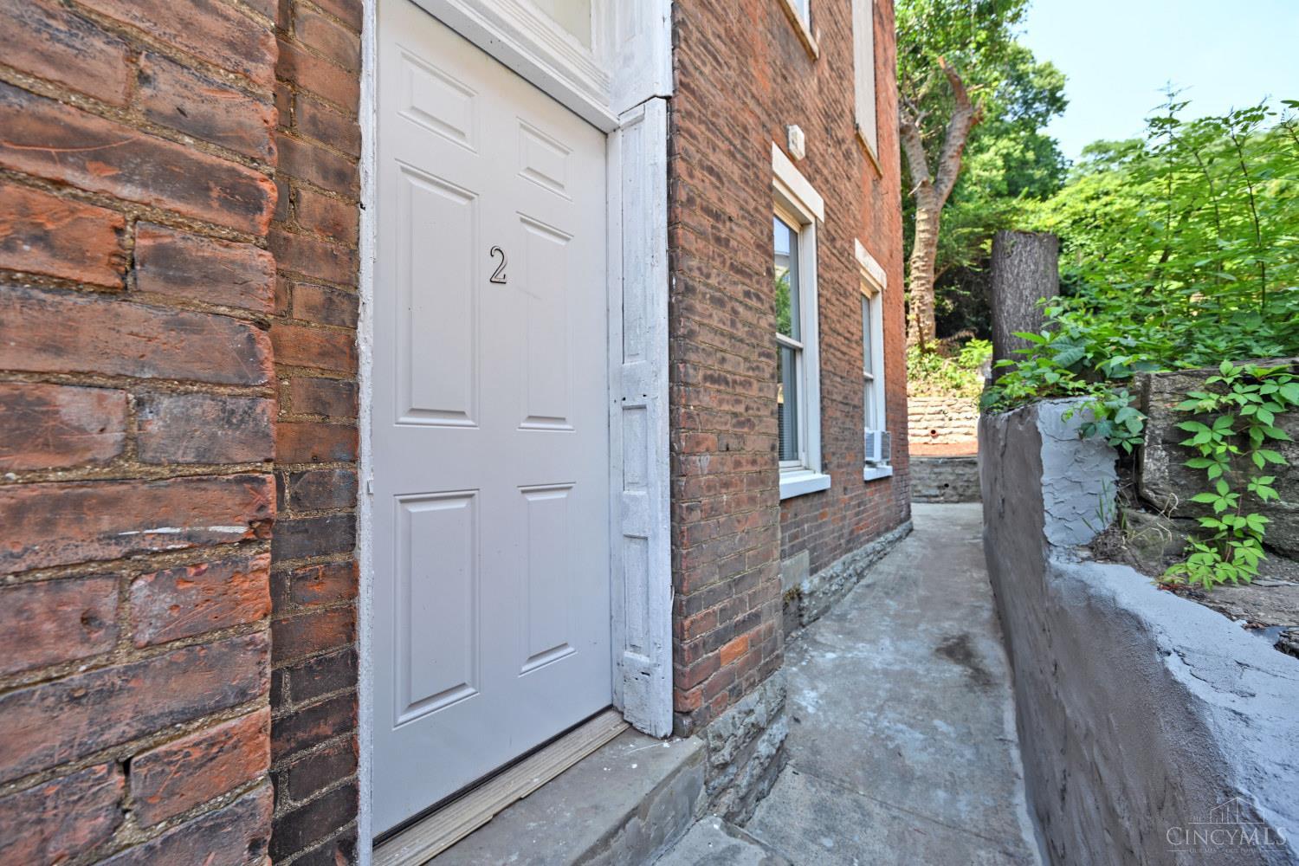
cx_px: 650
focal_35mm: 14
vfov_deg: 81.2
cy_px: 433
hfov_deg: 104.3
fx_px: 505
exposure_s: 1/125
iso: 110
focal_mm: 14
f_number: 5.6
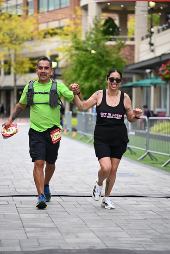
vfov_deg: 19.8
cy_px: 127
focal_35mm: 103
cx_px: 85
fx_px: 729
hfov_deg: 13.3
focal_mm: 103
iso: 1600
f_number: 2.8
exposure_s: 1/5000
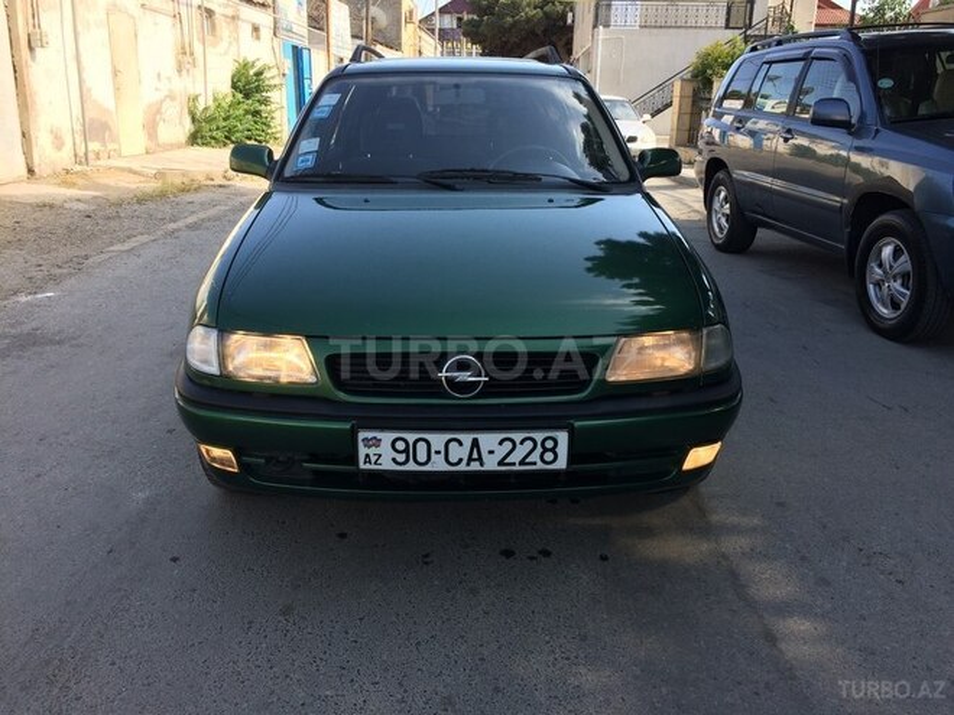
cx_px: 477
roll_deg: -0.7
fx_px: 799
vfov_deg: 48.2
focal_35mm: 29
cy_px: 358
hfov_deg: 61.7
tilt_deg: -18.4
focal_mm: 4.15
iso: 32
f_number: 2.2
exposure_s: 1/533
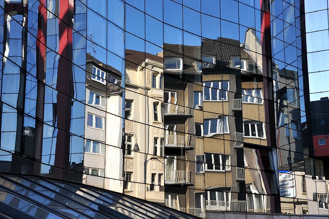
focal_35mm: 52
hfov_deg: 38.2
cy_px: 110
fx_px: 475
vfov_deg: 26.0
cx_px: 164
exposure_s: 1/160
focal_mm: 52
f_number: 13
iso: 400
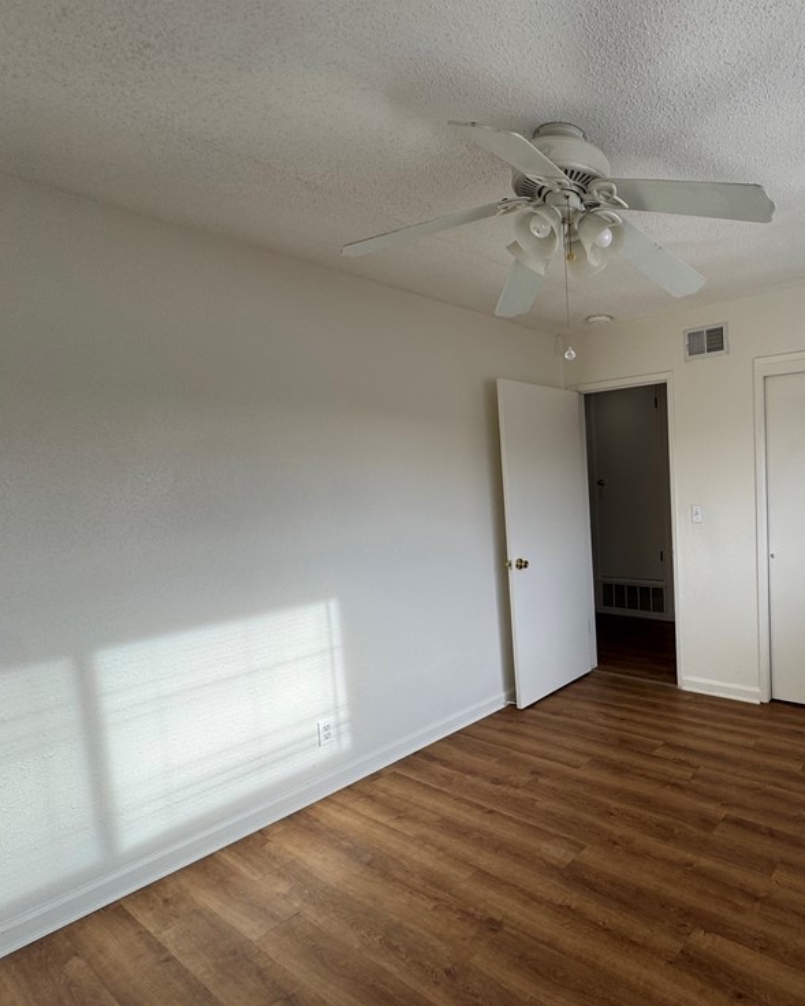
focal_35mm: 19
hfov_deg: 64.2
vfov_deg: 83.2
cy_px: 522
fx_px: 566
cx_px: 652
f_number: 2.2
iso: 64
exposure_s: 1/99
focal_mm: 2.22
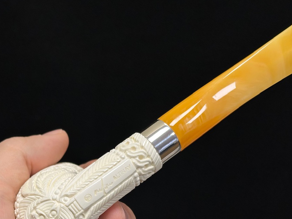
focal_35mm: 72
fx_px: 607
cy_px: 162
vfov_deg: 20.3
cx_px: 111
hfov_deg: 26.9
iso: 50
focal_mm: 6.86
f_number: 1.78
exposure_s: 1/116
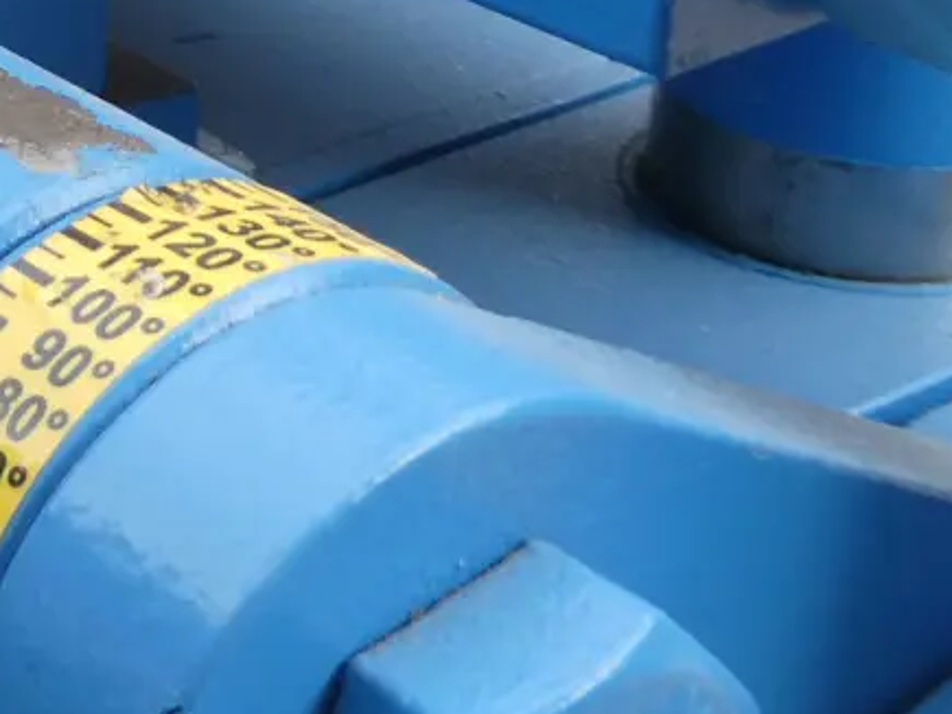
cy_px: -68
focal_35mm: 106
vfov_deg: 13.7
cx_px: -788
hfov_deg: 15.7
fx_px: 2914
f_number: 3.3
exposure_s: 1/125
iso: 80
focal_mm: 4.3
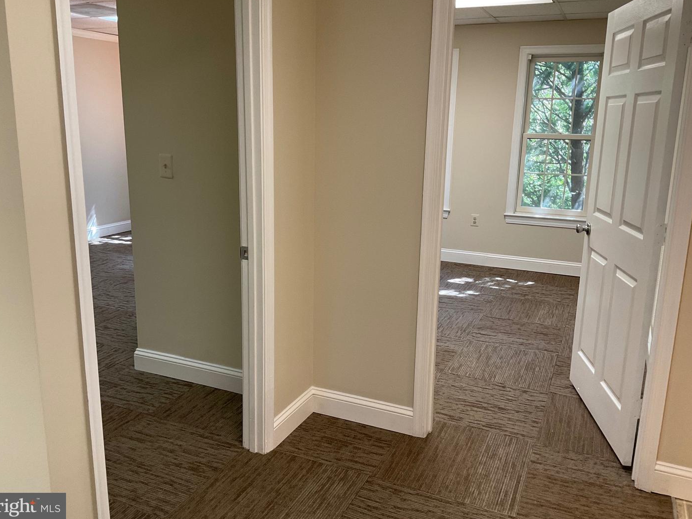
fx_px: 600
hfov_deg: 60.0
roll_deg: -1.0
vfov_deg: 46.8
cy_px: 253
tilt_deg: -12.7
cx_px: 337
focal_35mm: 30
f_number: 1.8
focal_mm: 3
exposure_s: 1/60
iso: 100
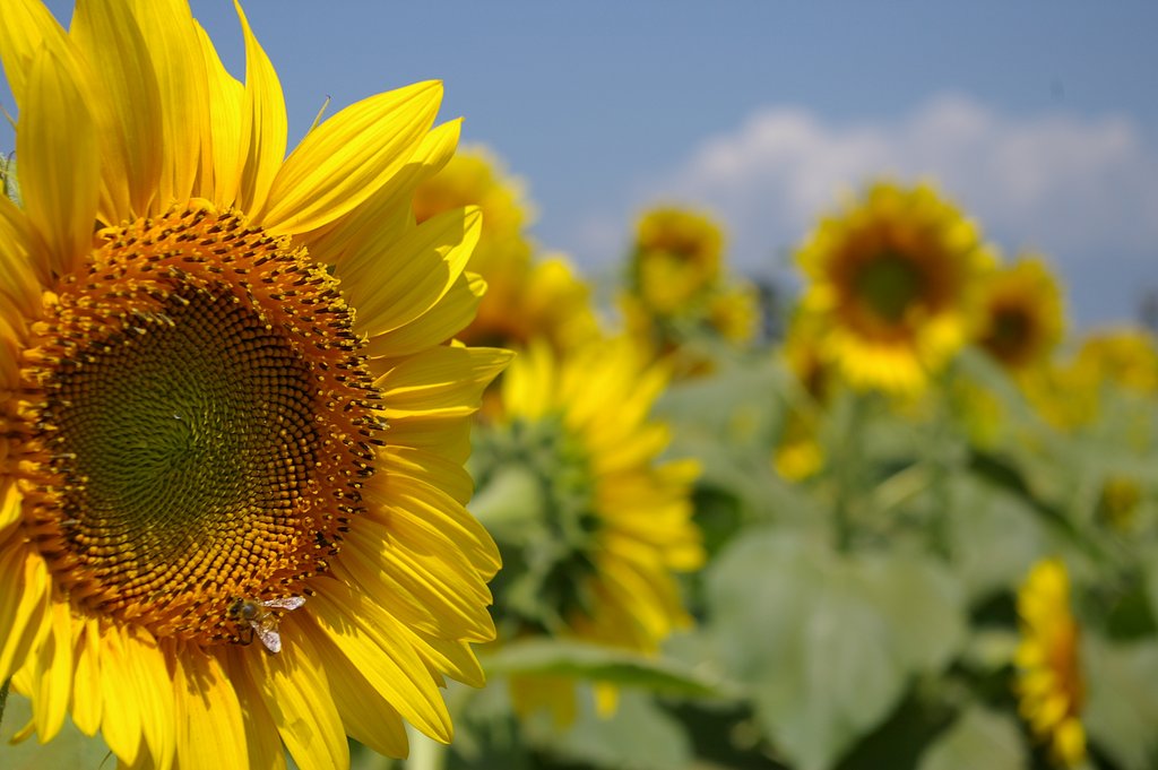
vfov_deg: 16.5
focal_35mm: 82
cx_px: 579
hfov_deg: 24.6
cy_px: 385
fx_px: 2652
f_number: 8
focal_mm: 55
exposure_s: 1/750
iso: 200
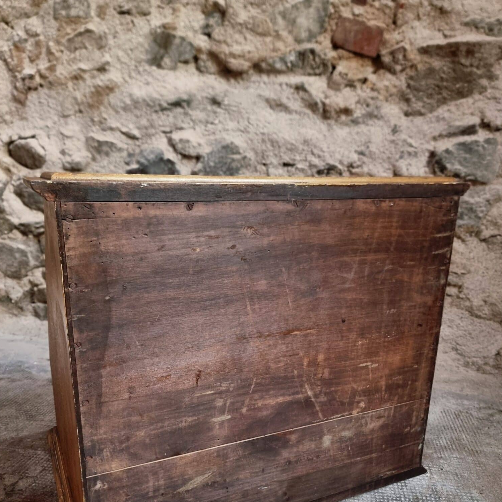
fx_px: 476
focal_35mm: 29
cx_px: 254
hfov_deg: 55.6
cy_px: 322
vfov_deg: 54.8
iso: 800
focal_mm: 6.7
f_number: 1.8
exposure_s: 1/25
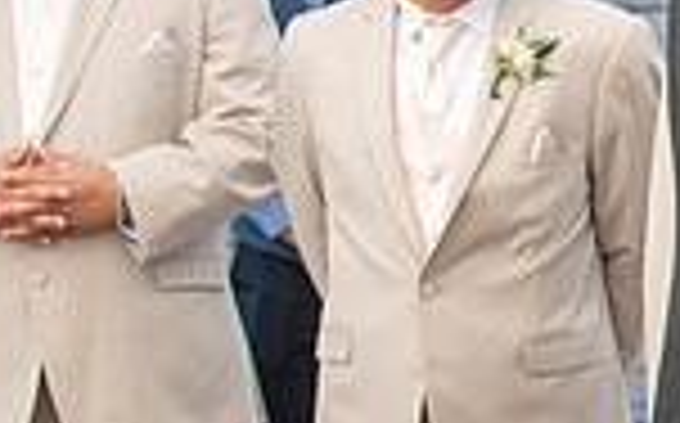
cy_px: 394
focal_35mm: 288
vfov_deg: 4.5
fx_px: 5331
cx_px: 1171
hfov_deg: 7.1
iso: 640
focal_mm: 70
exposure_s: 1/125
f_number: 5
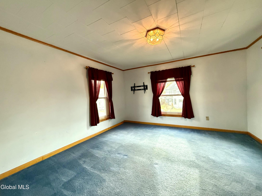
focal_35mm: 14
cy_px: 98
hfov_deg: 102.1
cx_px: 131
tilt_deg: -0.8
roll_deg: +2.5
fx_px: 106
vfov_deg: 85.7
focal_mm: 2.22
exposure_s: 1/120
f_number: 2.2
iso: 500
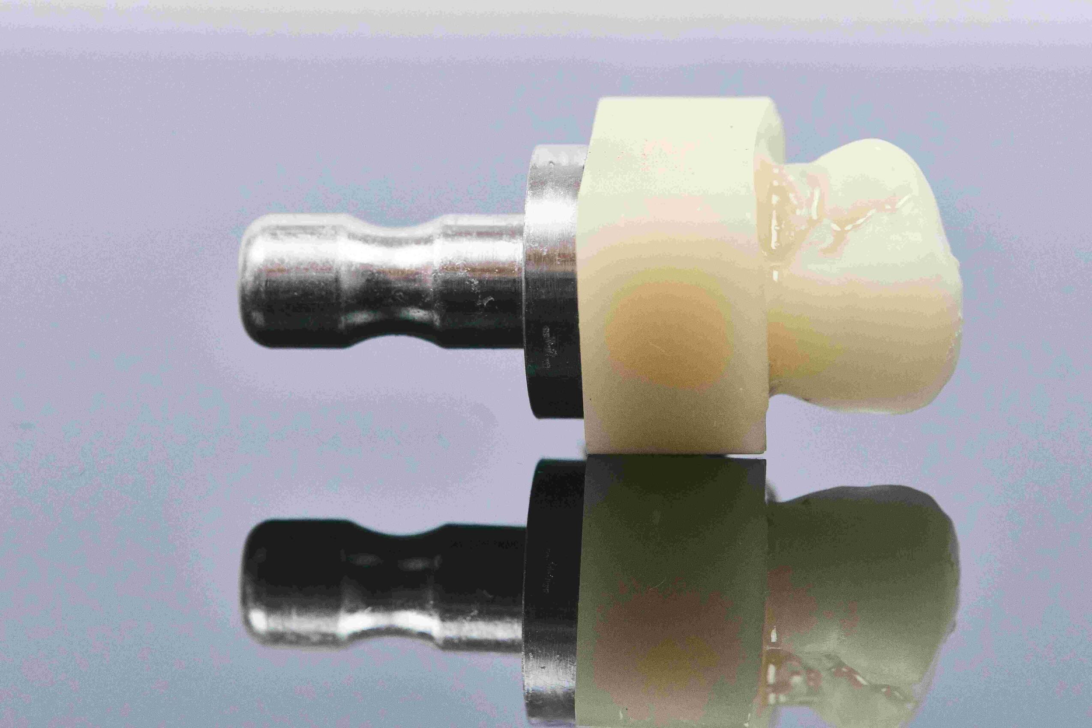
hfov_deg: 17.1
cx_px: 546
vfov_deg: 11.4
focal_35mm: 120
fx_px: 3640
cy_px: 364
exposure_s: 1/25
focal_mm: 80
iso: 2500
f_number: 11
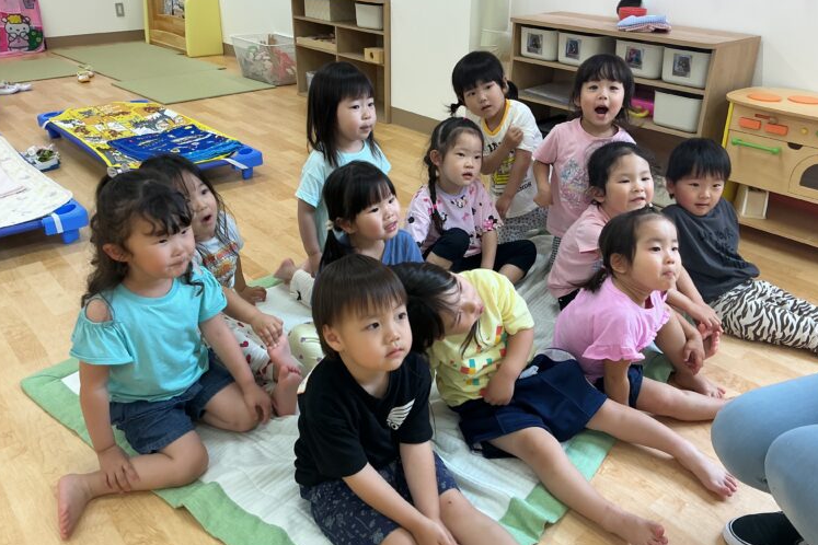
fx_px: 704
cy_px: 254
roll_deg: -0.2
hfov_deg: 60.3
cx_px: 411
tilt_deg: -25.0
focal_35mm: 31
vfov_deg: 42.3
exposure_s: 1/60
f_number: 1.8
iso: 40
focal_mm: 3
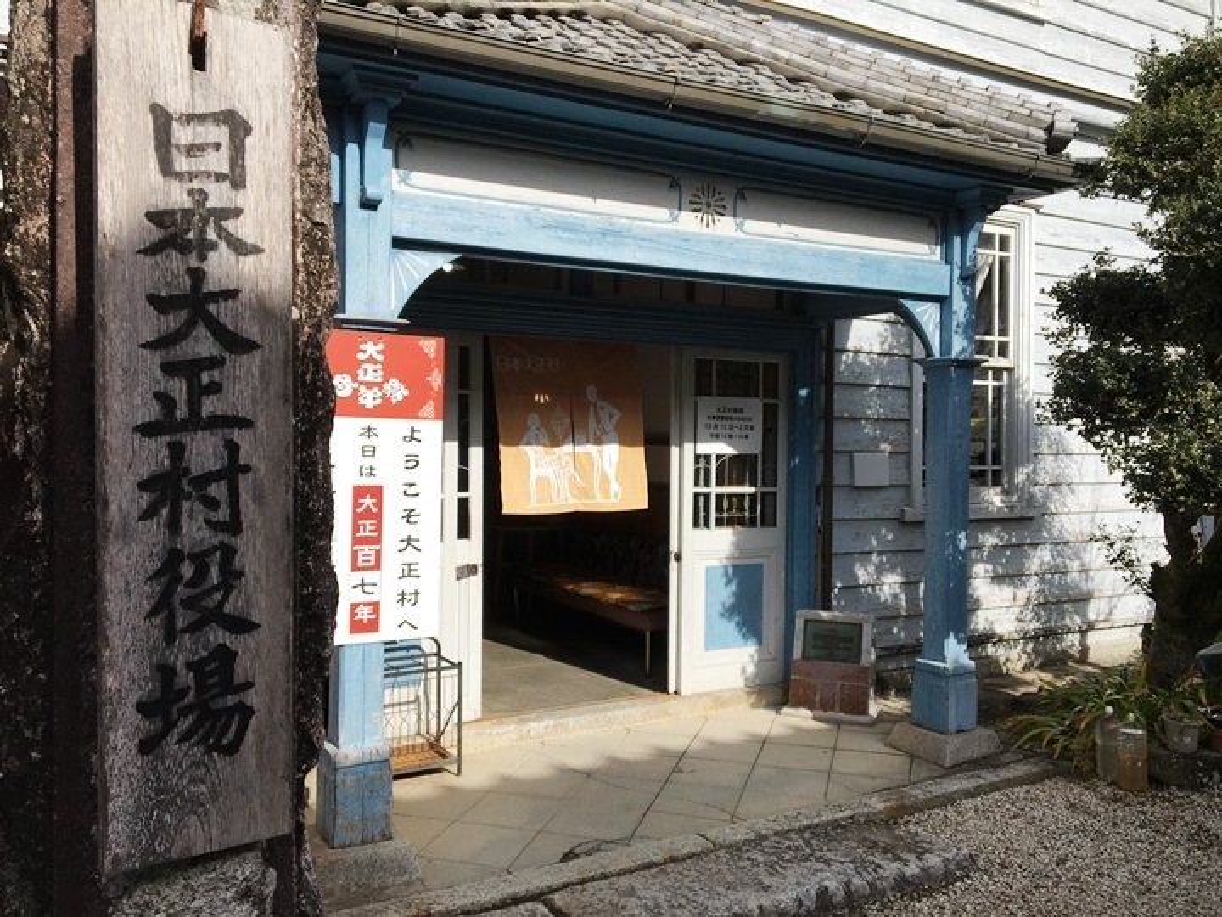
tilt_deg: -1.4
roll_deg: -1.4
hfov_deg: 61.7
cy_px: 458
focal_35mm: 29
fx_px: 1024
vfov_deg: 48.2
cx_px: 611
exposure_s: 1/1221
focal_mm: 4.15
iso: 25
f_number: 2.2
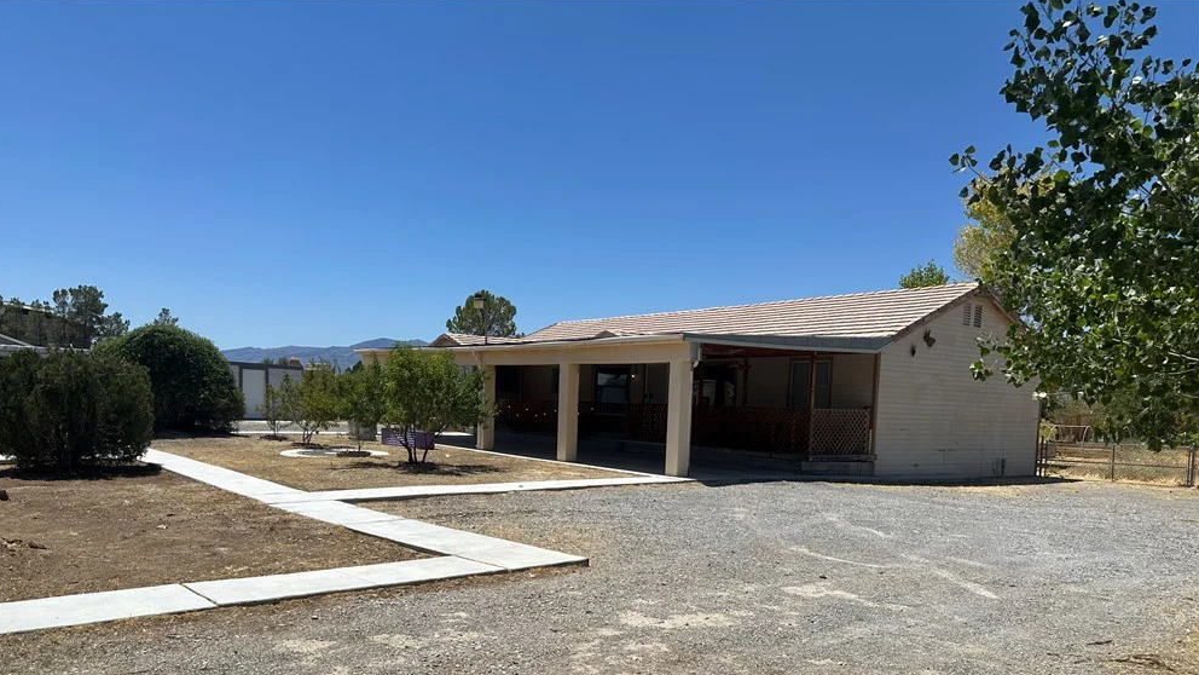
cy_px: 461
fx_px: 858
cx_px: 581
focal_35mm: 27
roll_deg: -2.2
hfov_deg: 69.8
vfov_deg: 42.2
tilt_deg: -3.7
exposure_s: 1/7042
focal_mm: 6.86
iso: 80
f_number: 1.78
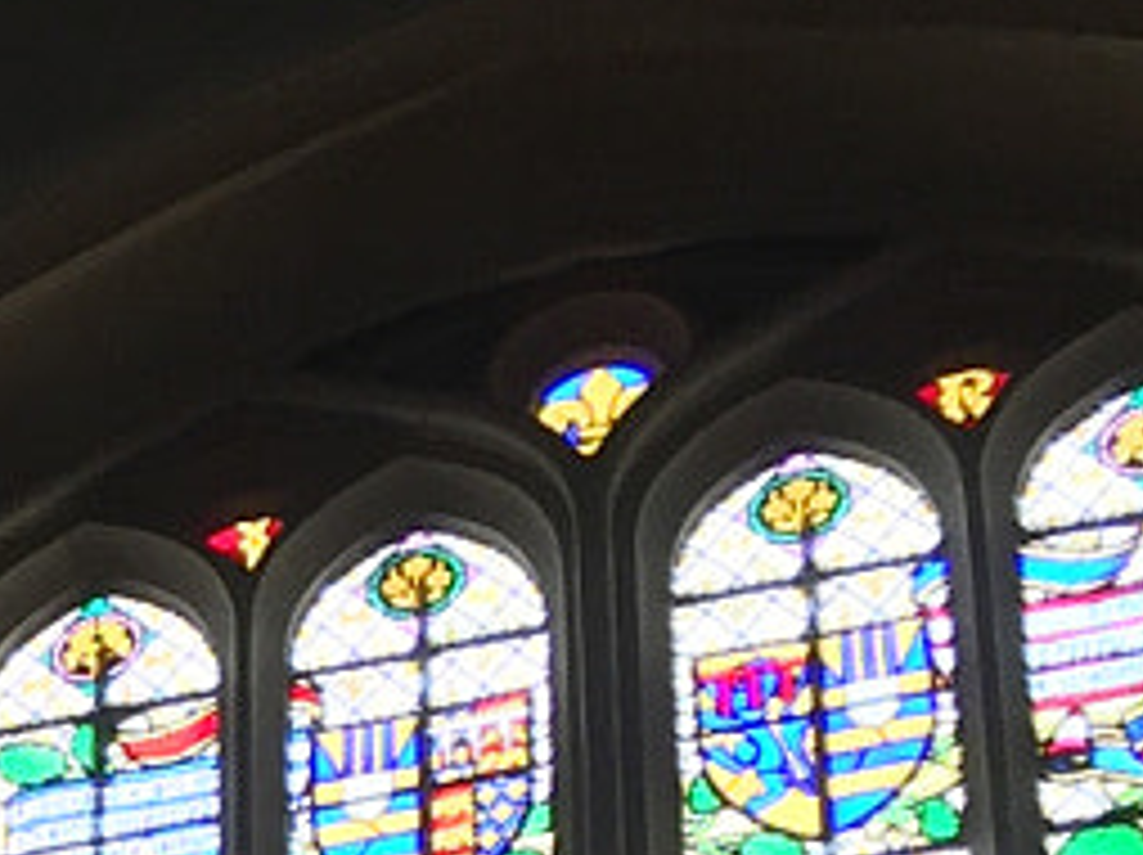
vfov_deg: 7.6
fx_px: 6037
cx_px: -1444
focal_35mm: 183
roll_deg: -9.6
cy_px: 1984
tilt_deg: +31.0
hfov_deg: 9.7
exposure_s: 1/100
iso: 50
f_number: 2.2
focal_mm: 4.15
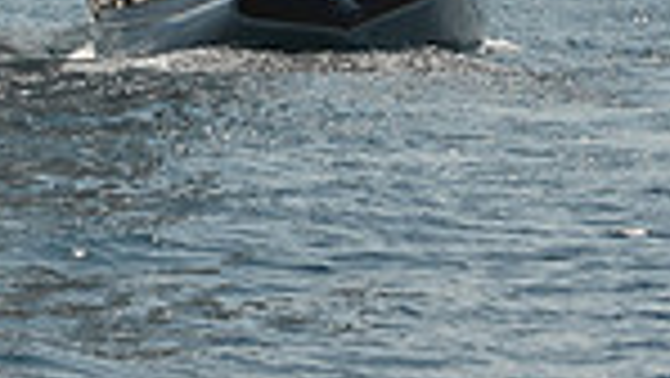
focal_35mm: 407
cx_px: 11
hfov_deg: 5.3
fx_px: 7235
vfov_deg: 2.9
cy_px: -819
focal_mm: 100
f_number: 11
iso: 320
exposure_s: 1/1250
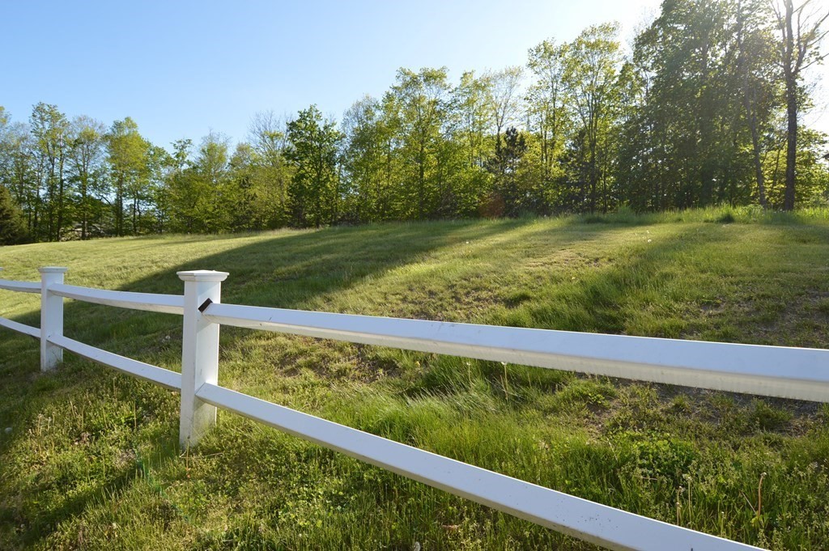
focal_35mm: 18
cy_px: 276
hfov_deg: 90.0
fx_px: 414
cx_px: 414
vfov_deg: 67.3
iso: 100
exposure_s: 1/200
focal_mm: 12
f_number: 7.1
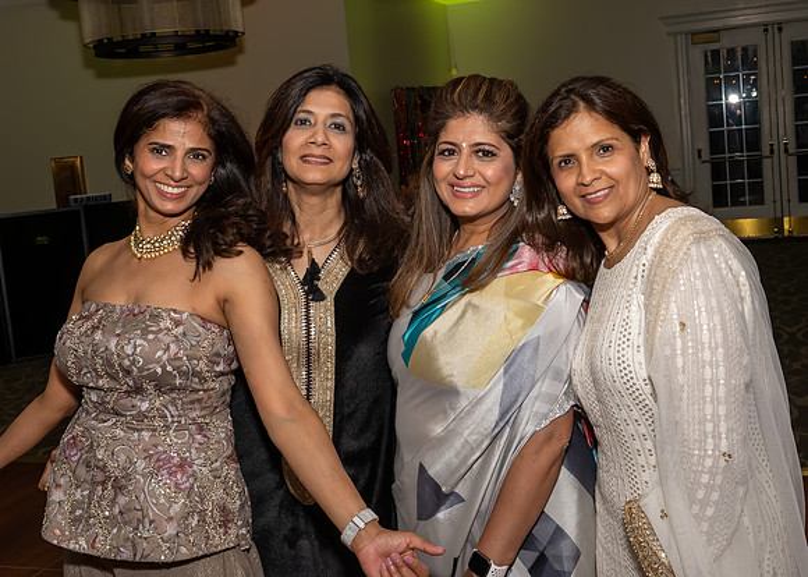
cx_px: 429
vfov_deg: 32.0
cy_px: 243
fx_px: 1002
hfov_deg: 43.9
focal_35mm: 44
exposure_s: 1/250
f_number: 8
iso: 640
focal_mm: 24
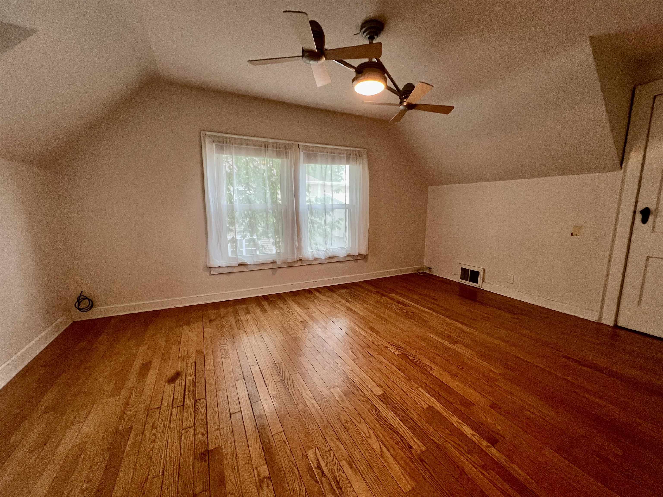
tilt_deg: -9.5
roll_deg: -0.1
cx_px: 332
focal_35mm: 13
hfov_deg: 106.2
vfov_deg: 89.9
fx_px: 249
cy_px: 248
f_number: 1.8
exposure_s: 1/120
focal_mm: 1.57
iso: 200
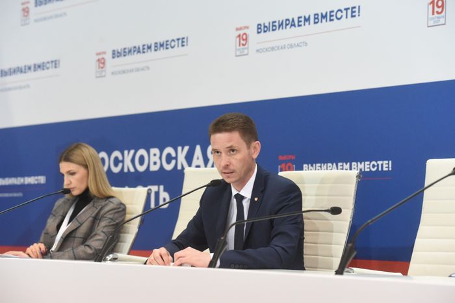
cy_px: 152
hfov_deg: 20.0
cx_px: 228
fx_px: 1288
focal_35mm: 102
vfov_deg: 13.4
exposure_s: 1/320
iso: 12800
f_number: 4.5
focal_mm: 102
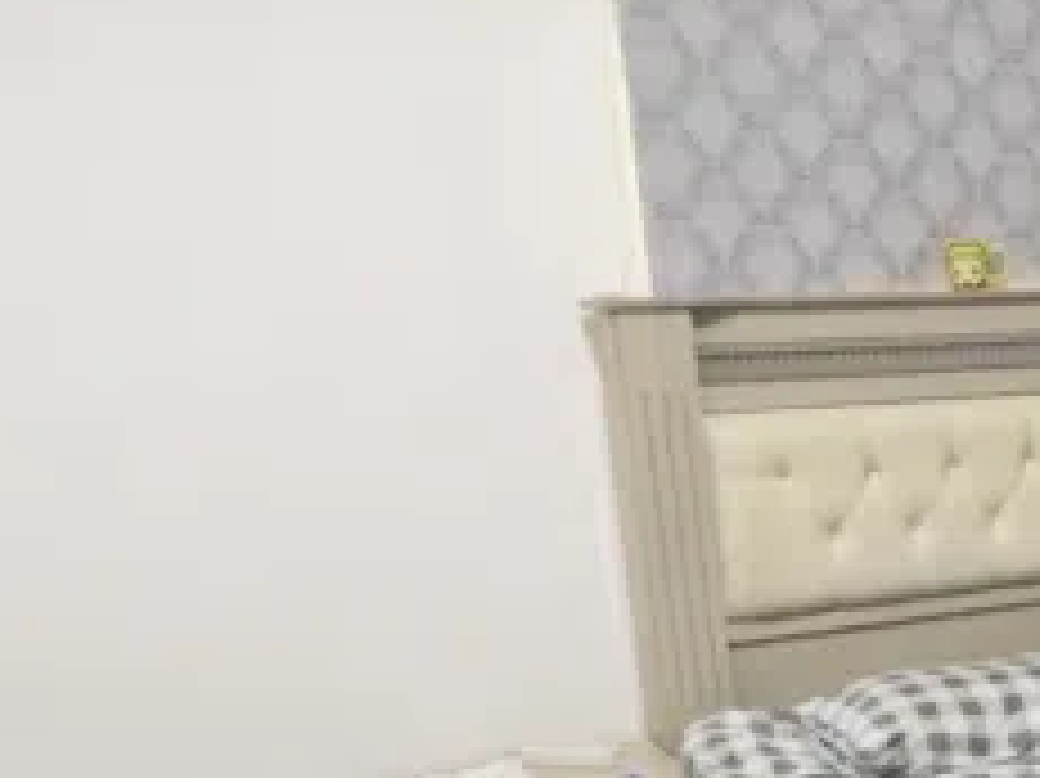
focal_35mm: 36
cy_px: 814
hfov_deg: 41.4
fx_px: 1081
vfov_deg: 35.1
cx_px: 1135
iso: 1600
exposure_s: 1/30
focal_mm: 1.54
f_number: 2.4
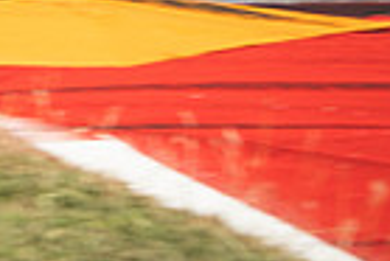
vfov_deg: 1.1
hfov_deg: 1.6
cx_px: -356
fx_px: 13577
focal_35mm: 1252
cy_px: -271
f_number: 5
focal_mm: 200
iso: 160
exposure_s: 1/400
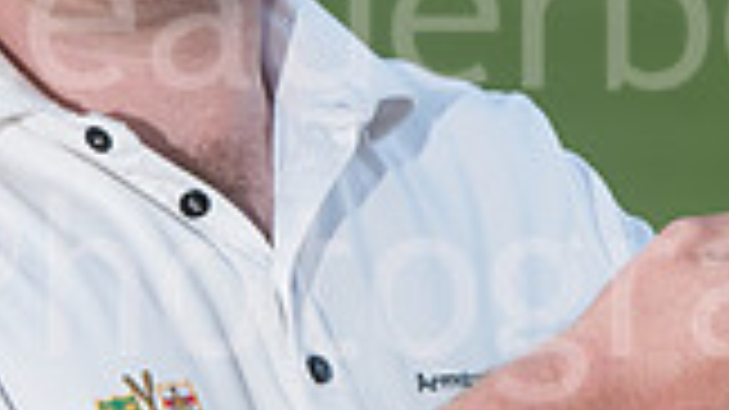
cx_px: 596
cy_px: 108
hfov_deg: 3.5
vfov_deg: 2.0
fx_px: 12019
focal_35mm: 622
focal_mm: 140
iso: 400
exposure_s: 1/200
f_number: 6.3
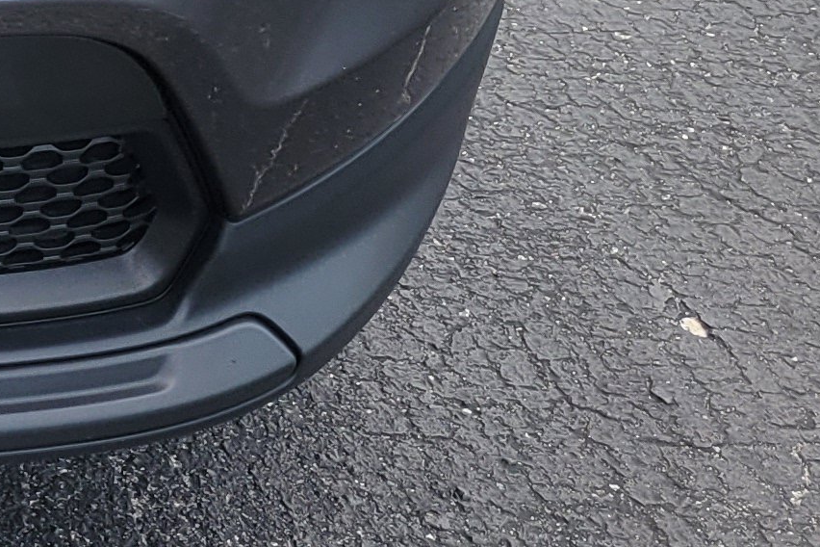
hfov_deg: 13.4
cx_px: -900
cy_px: -632
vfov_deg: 9.8
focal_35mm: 128
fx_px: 2915
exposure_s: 1/1139
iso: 40
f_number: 1.8
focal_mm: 5.4
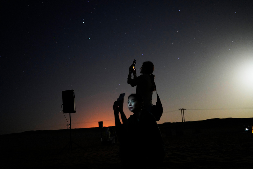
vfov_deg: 37.8
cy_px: 84
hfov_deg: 54.4
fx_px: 246
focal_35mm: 35
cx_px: 126
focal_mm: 35
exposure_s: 1.6
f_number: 1.8
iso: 3200
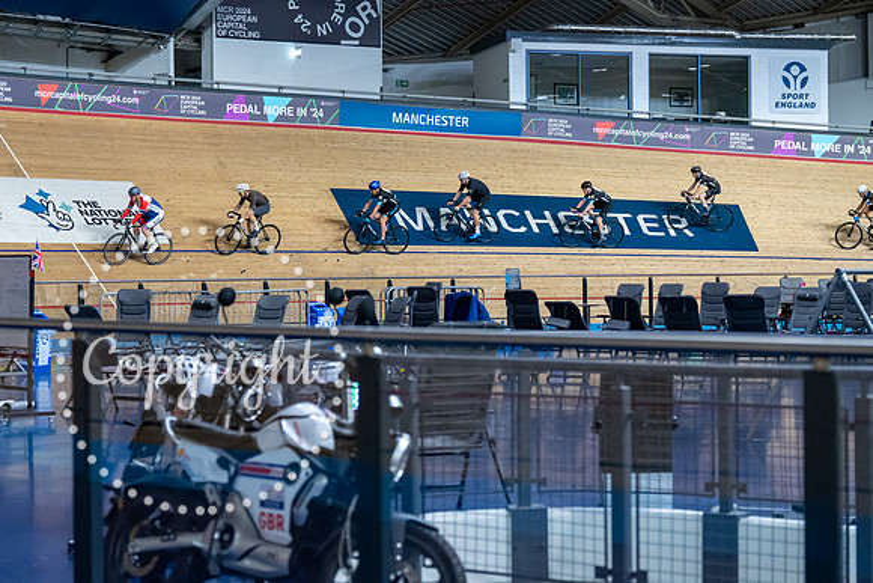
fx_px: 1824
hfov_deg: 26.9
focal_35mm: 75
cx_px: 436
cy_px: 292
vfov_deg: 18.1
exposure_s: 1/1000
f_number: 3.5
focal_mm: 70
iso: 6400
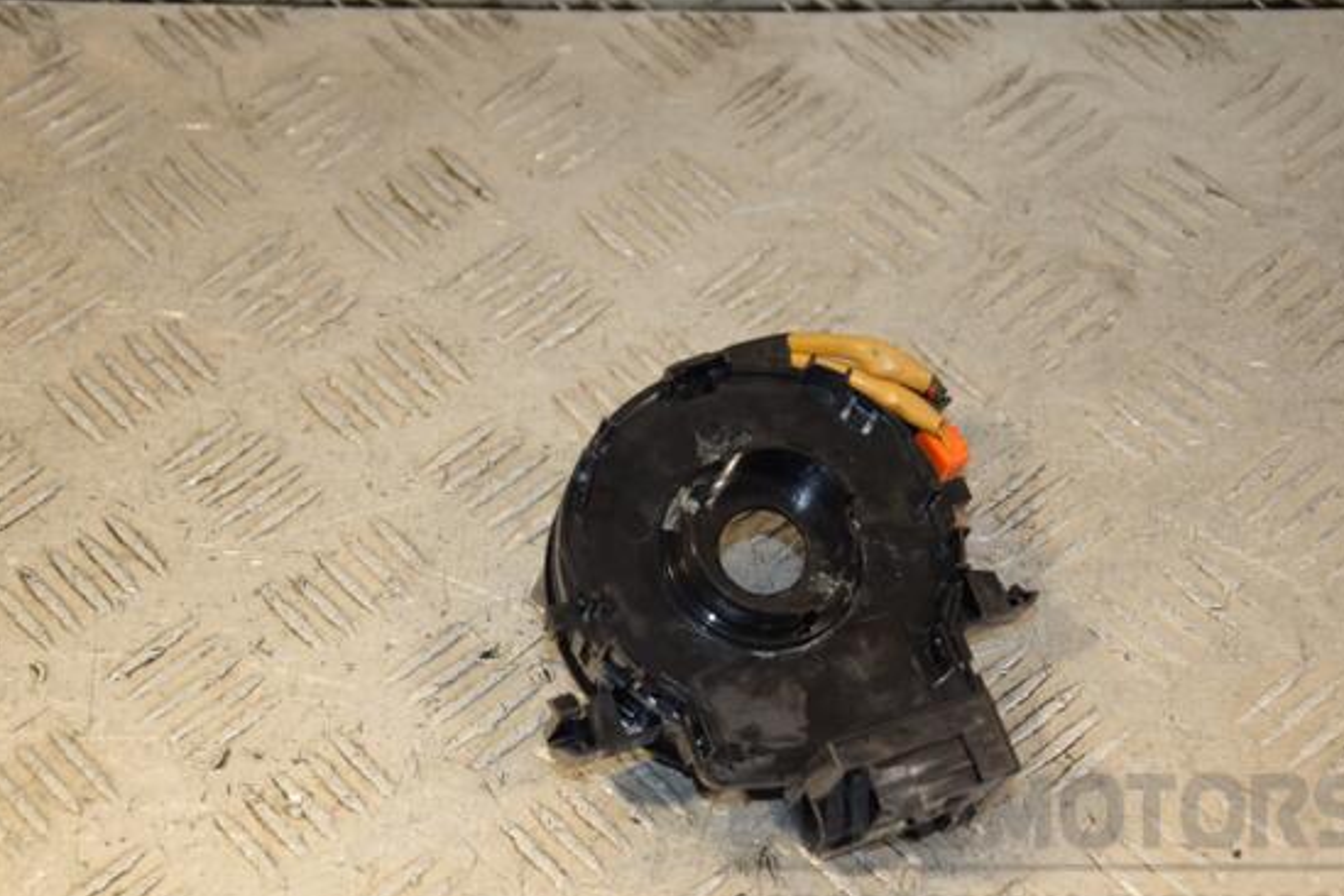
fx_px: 3061
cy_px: 485
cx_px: 683
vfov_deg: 16.7
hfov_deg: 24.8
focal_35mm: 82
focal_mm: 50
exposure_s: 1/200
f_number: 5.6
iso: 800
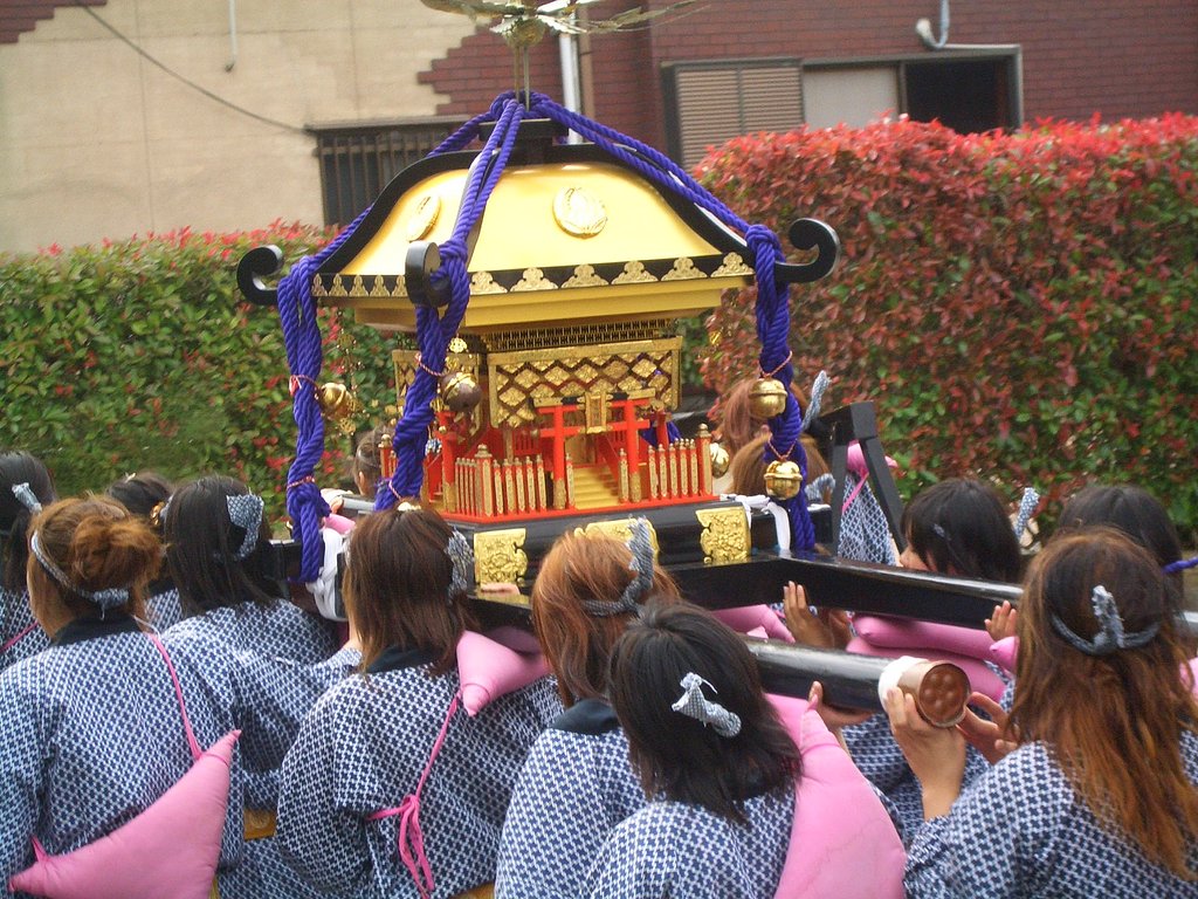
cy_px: 450
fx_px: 3634
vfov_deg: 14.1
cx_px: 599
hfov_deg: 18.7
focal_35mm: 105
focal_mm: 17.4
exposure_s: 1/100
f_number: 4.8
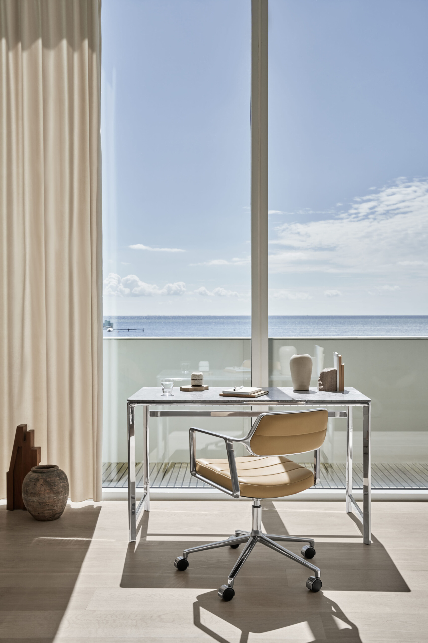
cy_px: 322
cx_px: 214
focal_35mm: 38
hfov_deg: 35.0
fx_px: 678
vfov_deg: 50.7
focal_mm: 38
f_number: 9
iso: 320
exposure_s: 1/500
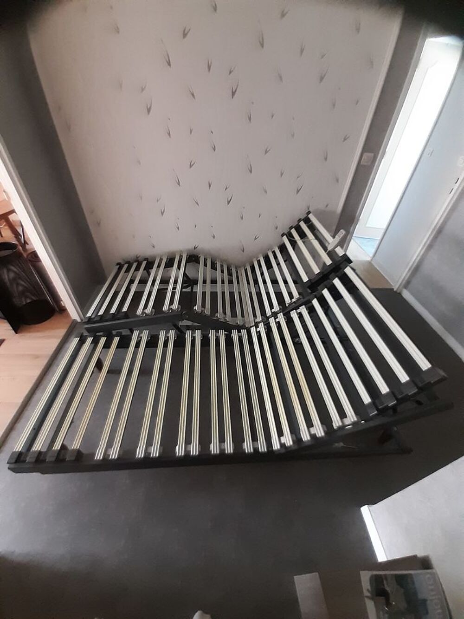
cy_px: 310
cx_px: 232
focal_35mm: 13
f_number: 2.2
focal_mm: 1.13
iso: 400
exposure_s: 1/20
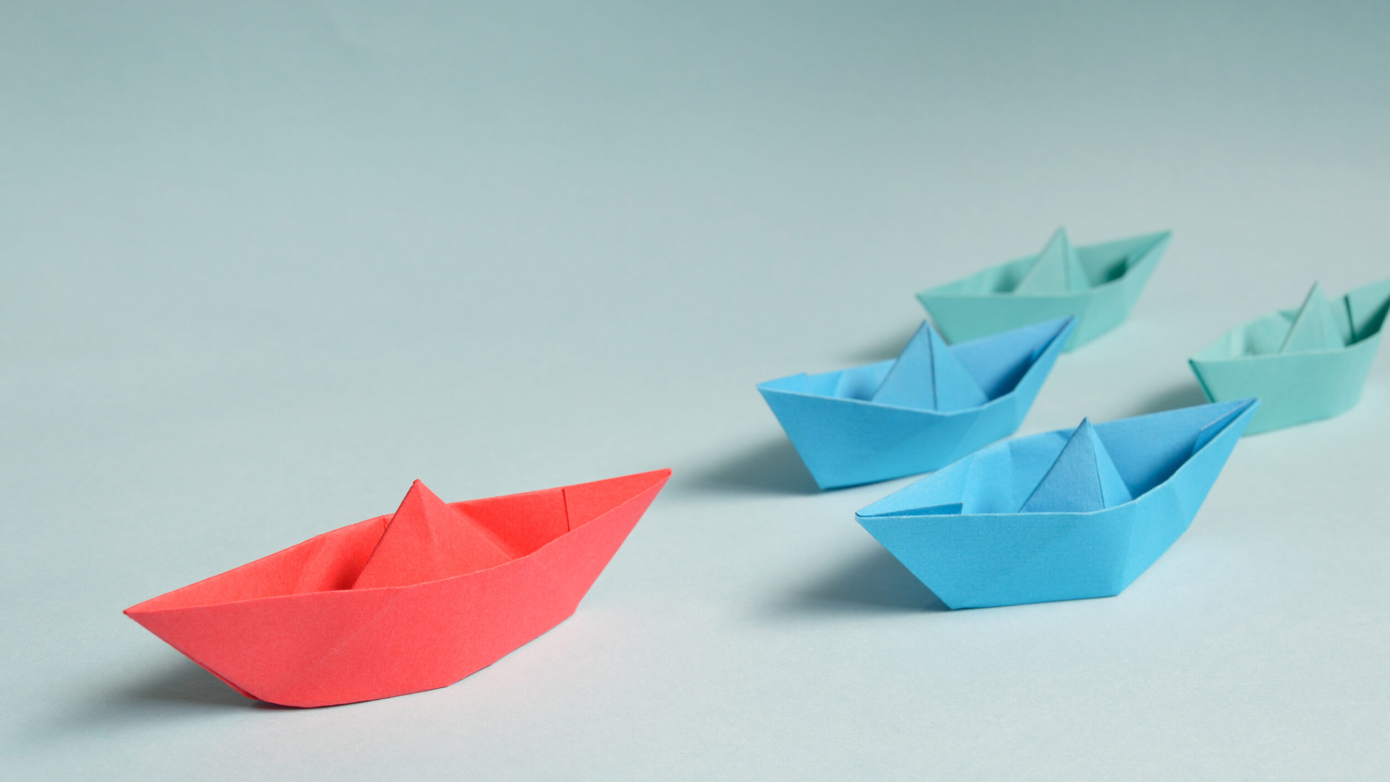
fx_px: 1826
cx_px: 690
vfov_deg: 24.2
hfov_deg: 41.7
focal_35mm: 50
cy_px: 444
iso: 100
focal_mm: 31
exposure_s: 1/4
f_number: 11
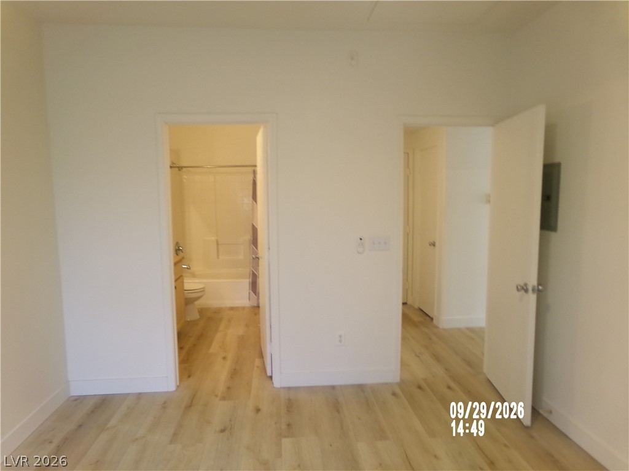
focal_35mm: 24
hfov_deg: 71.6
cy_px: 236
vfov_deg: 56.8
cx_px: 314
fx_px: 436
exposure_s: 1/17
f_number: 3.7
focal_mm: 4.3
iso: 237
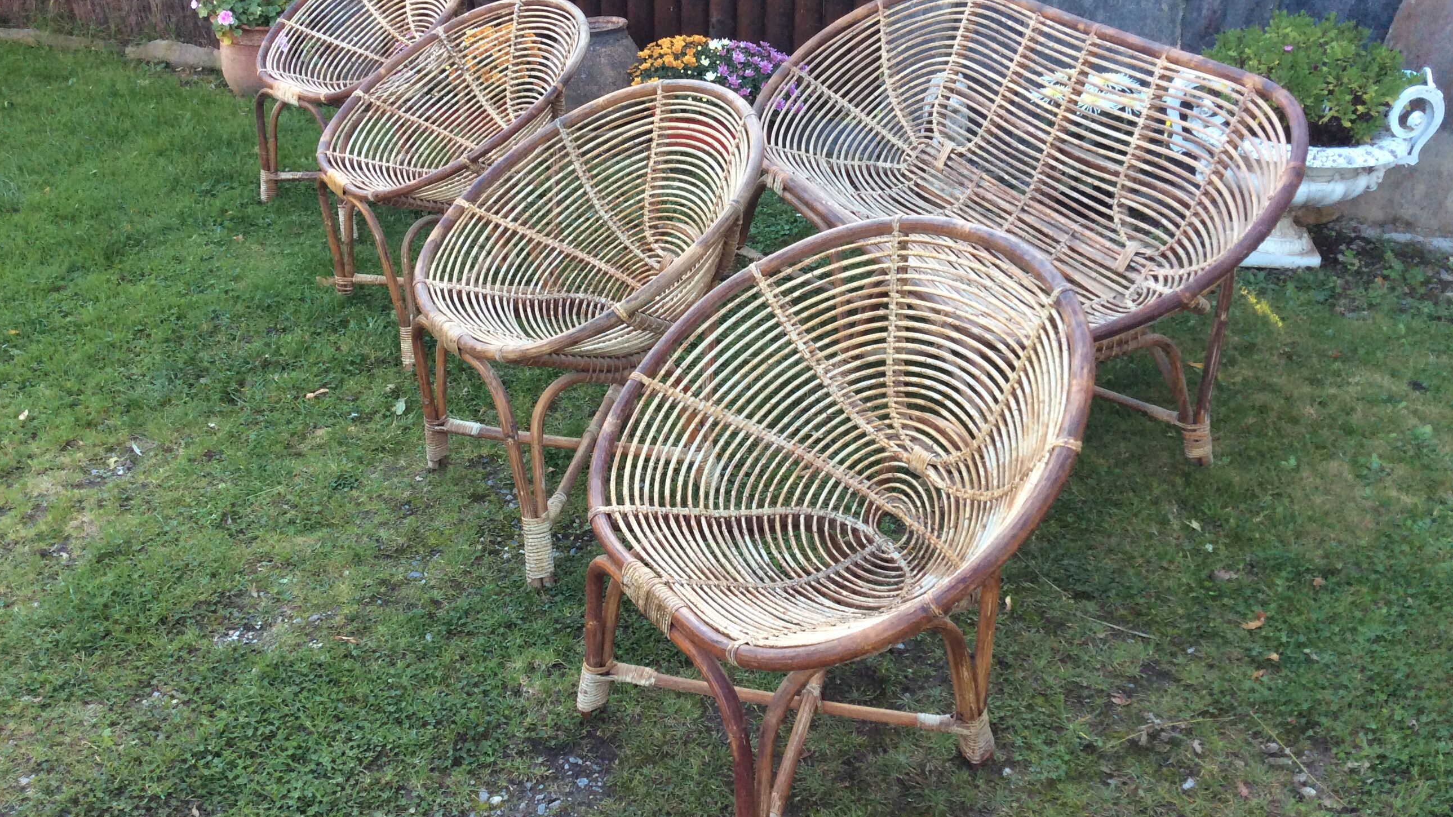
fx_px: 1348
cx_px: 725
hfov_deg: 56.6
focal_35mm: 35
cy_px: 391
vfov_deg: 33.7
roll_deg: -0.7
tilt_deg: -30.4
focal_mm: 3.3
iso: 64
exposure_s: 1/100
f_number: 2.4
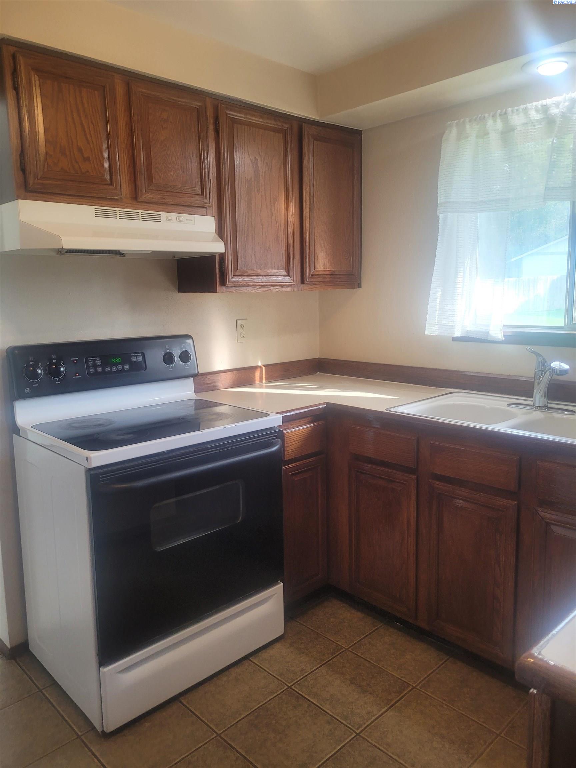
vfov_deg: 67.3
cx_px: 288
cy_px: 384
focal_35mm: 26
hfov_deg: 53.1
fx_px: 577
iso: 125
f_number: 1.8
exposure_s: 1/120
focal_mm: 5.4
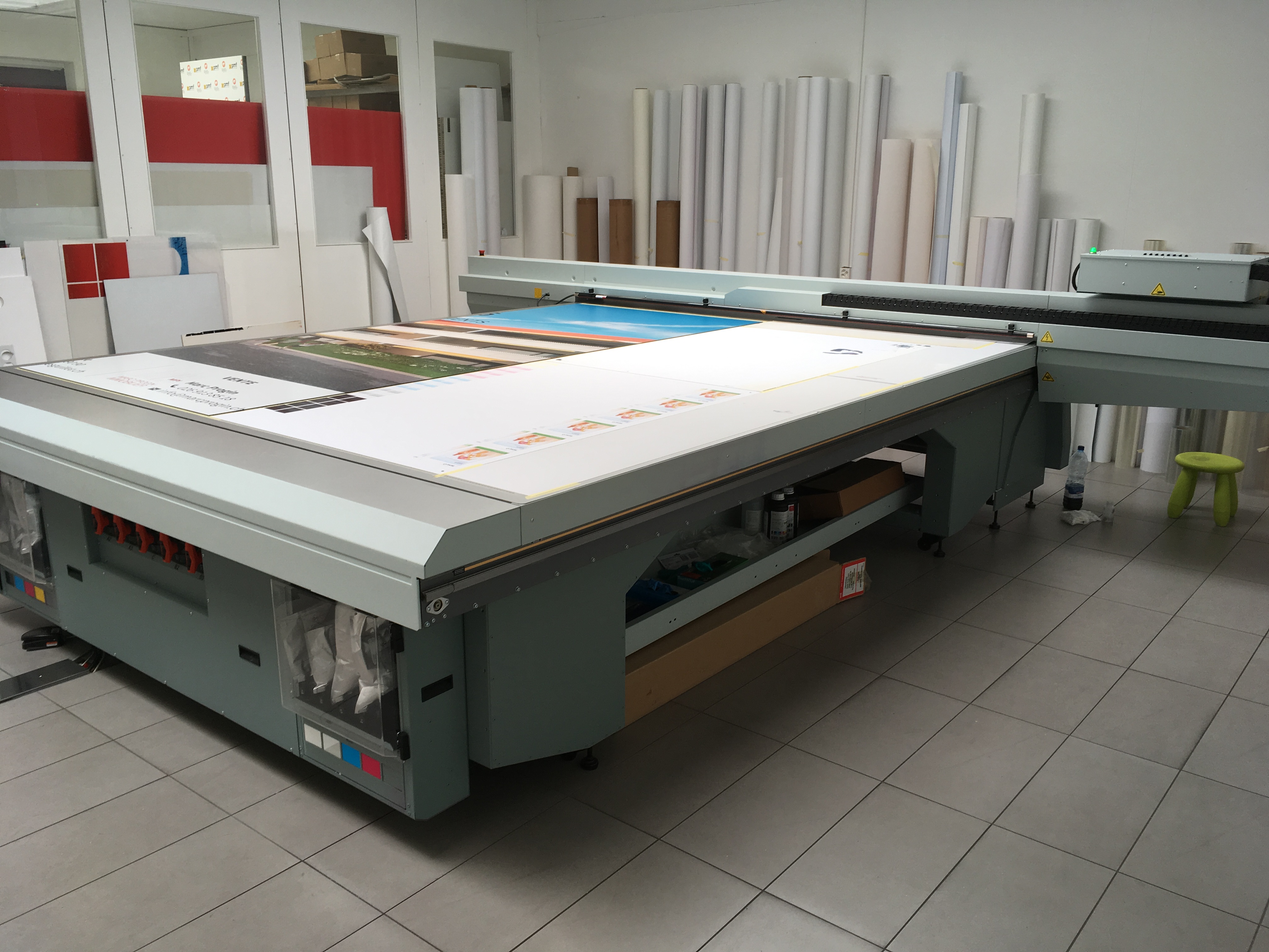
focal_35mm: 29
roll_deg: -0.3
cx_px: 634
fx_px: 1063
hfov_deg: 61.7
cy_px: 476
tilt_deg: -14.2
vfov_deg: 48.2
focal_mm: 4.15
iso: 25
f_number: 2.2
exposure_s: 1/111
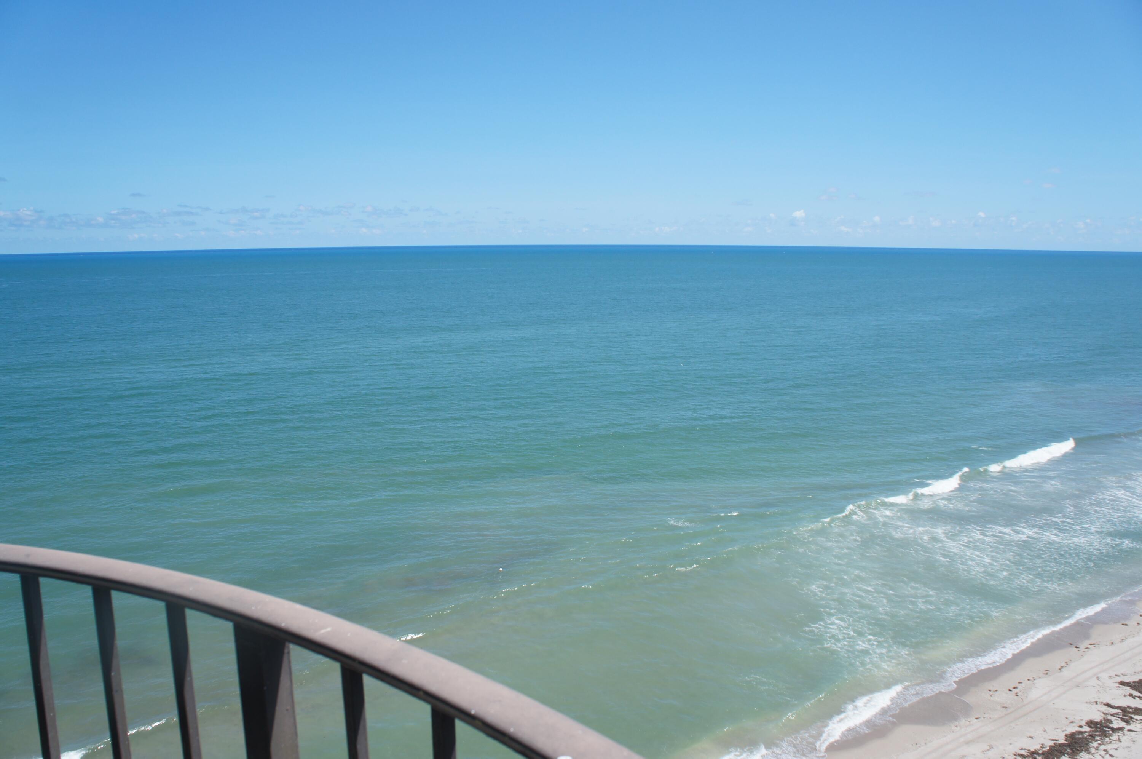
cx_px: 571
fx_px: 856
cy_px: 380
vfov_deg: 47.8
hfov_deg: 67.4
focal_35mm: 27
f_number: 8
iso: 200
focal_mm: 18
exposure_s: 1/500
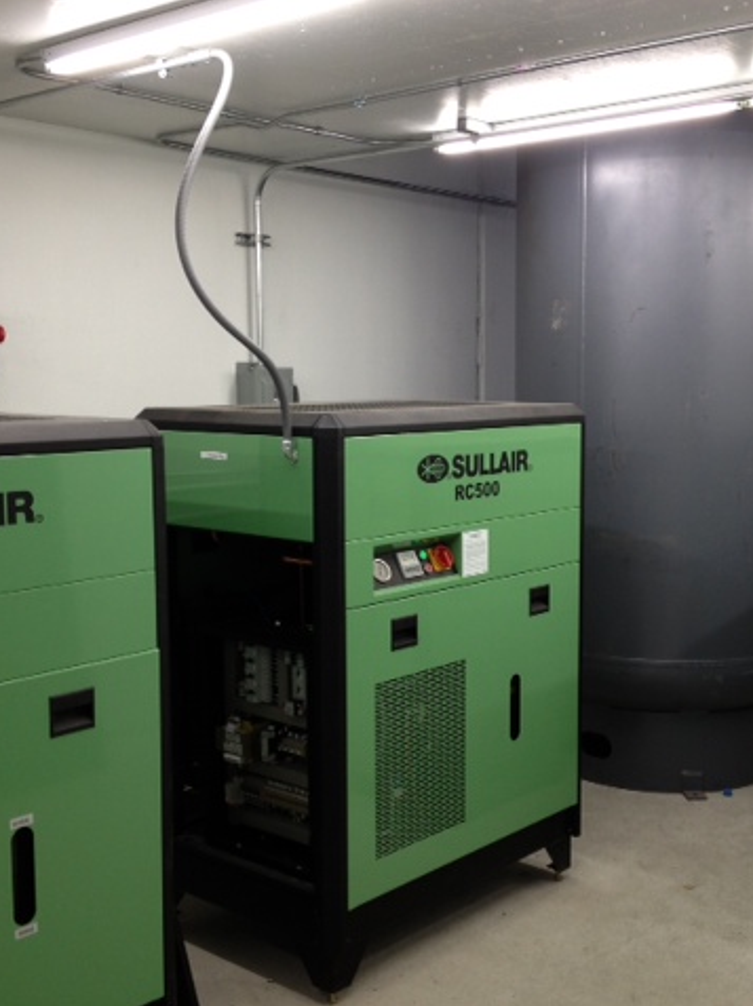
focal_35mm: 47
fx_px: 1365
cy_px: 504
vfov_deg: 40.5
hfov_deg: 30.8
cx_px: 430
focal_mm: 4.28
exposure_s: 1/60
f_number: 2.4
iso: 50
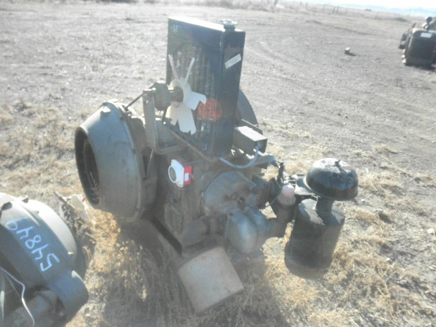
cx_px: 218
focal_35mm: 28
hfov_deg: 63.4
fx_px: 353
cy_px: 164
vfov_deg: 49.7
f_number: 3
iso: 64
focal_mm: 5
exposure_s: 1/250
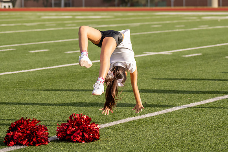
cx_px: 125
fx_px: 937
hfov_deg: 13.9
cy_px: 52
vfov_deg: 9.3
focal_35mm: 148
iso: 250
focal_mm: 77
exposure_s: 1/3200
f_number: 2.8
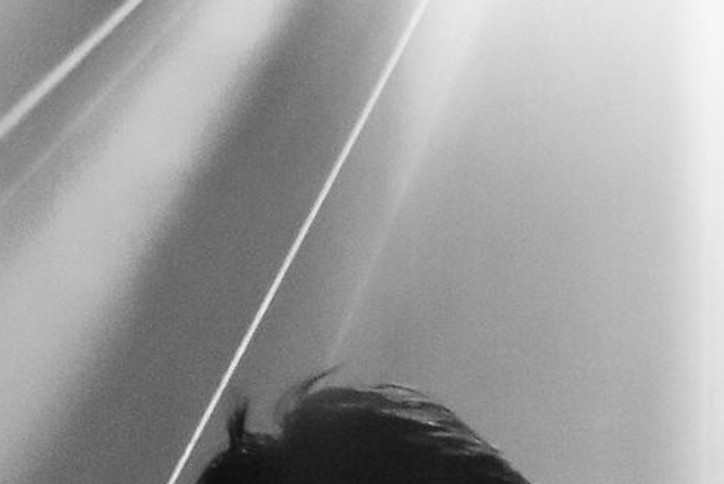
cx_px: 556
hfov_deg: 3.6
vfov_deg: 2.4
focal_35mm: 571
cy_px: 885
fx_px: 11494
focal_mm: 110
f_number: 4
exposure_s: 1/200
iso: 8000
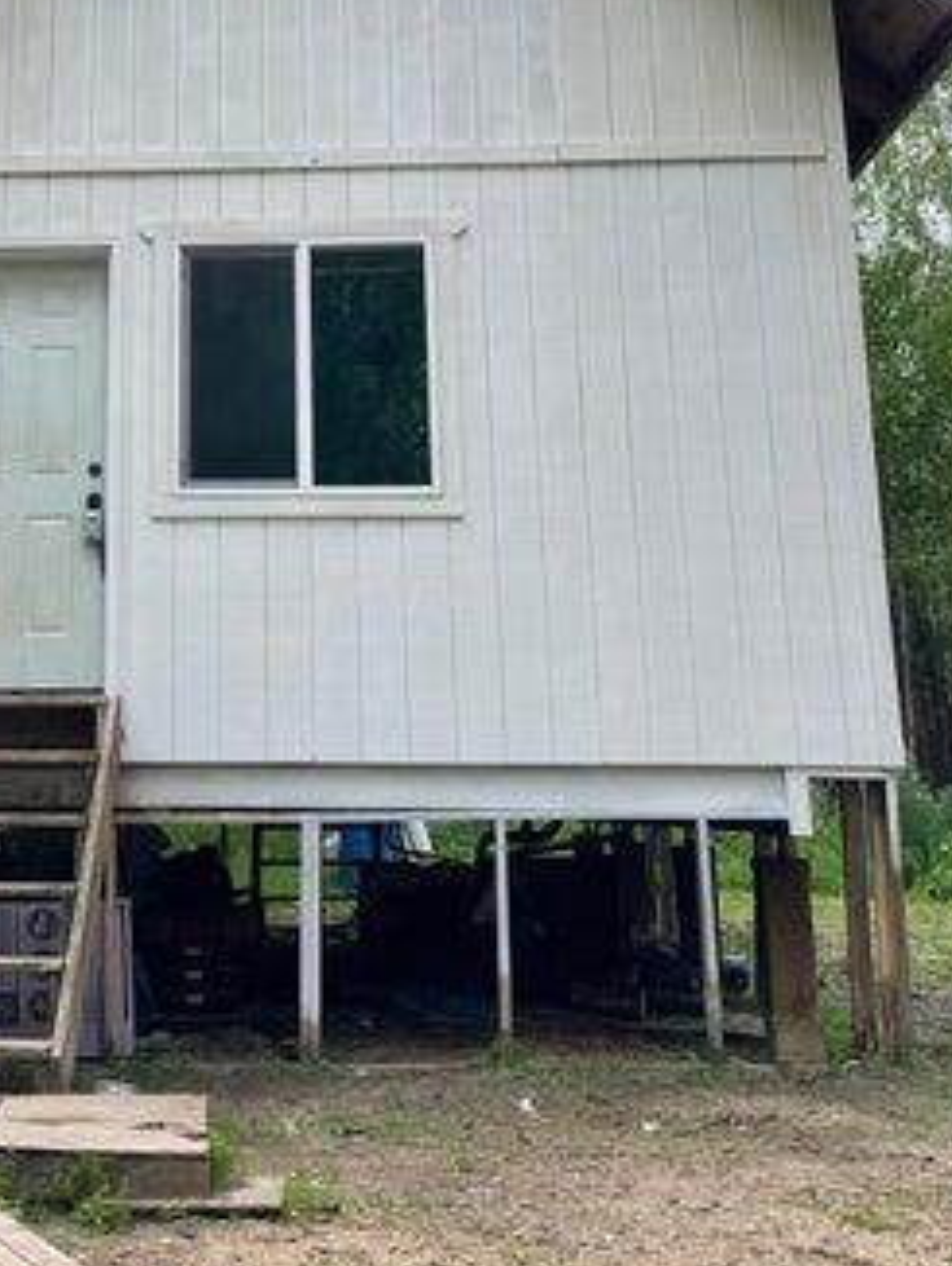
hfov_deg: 28.0
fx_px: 1868
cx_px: 198
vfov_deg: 36.3
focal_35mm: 51
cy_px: 264
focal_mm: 4.2
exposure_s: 1/861
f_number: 1.6
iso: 32
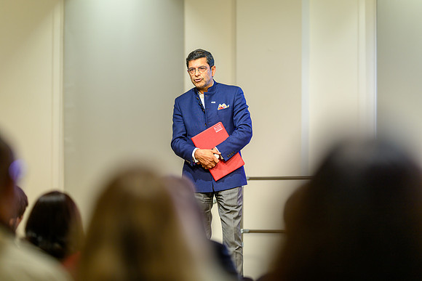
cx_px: 211
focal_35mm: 135
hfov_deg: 15.2
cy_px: 140
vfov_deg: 10.2
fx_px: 1585
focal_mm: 135
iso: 250
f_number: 1.8
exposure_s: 1/160
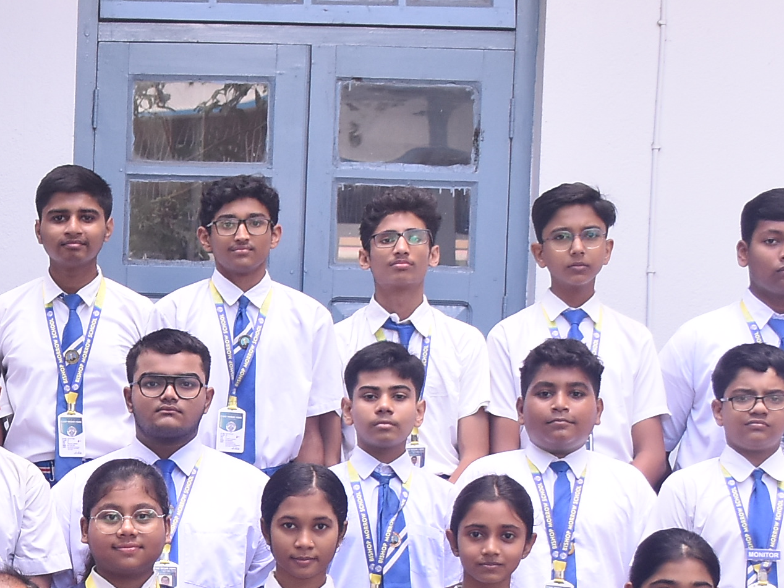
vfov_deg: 11.1
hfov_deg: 14.3
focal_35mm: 133
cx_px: -180
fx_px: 3012
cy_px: 569
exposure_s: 1/160
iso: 500
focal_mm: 26
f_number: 5
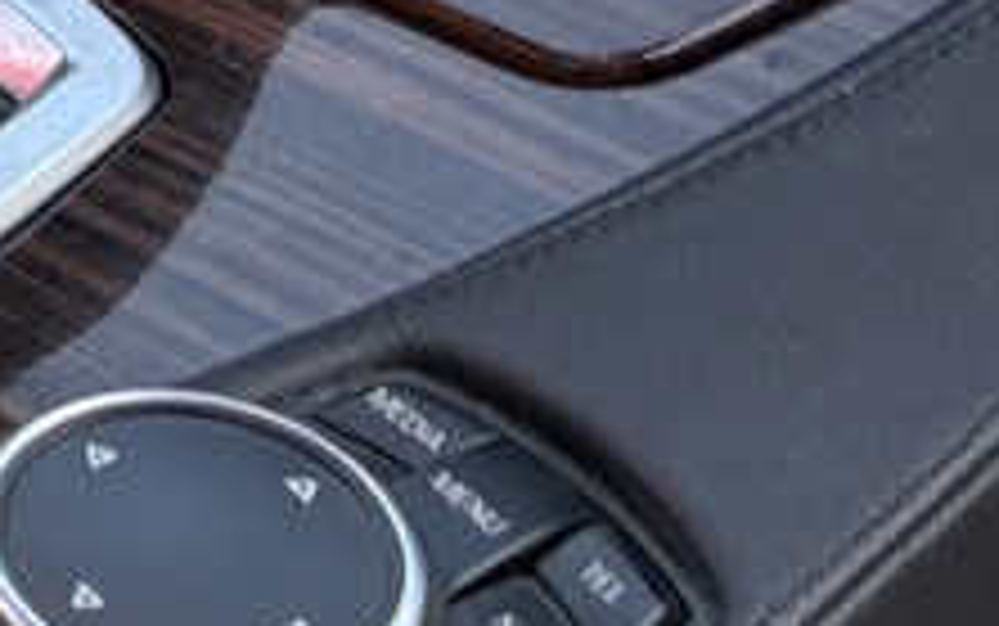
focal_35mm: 179
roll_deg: +13.3
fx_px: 4876
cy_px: -1504
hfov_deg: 10.0
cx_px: -1516
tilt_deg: -13.5
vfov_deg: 6.5
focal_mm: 5.96
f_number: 1.6
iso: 125
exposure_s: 1/122
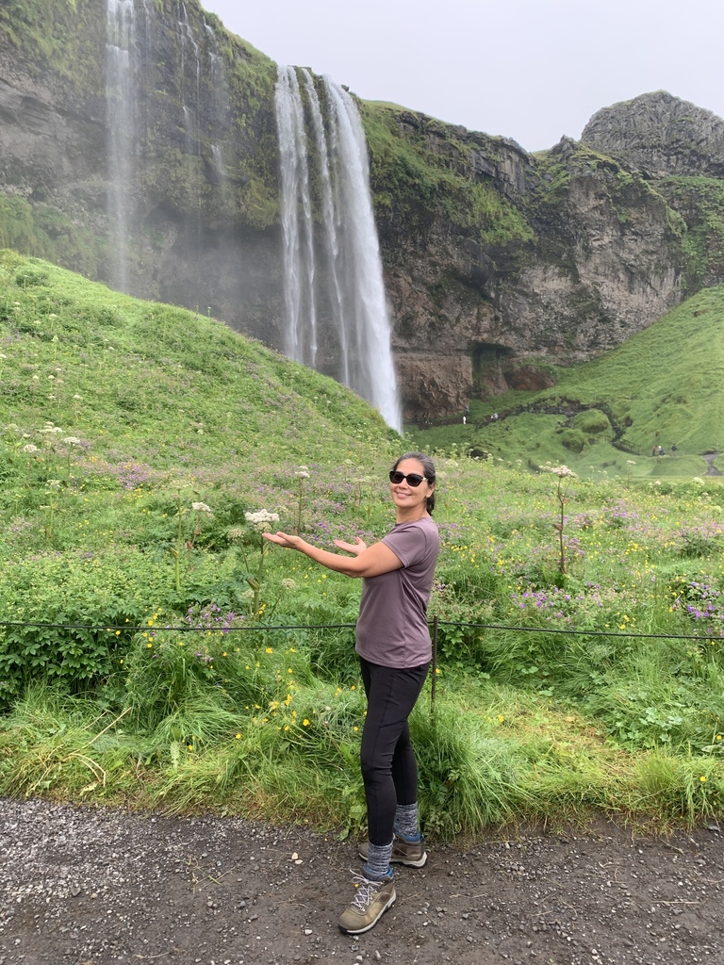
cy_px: 482
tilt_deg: +2.6
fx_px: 725
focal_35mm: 26
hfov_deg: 53.1
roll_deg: +0.3
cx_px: 362
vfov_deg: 67.3
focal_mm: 4.25
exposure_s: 1/146
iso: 25
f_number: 1.8
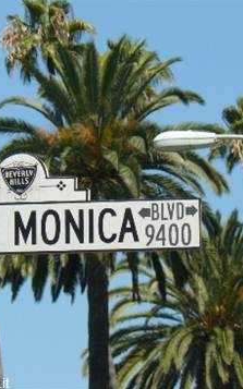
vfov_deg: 6.0
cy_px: 195
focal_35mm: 353
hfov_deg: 3.7
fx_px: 3742
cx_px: 76
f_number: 5.6
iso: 100
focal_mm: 41.3
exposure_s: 1/400
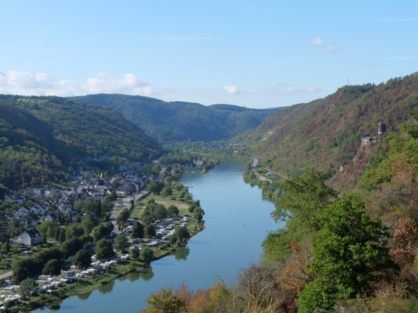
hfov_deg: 32.2
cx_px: 209
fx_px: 725
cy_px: 156
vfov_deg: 24.4
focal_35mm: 60
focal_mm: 30
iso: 200
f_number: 8
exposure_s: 1/320
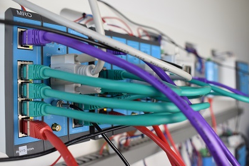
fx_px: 263
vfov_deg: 35.0
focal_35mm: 38
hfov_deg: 50.7
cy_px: 80
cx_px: 125
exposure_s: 1/125
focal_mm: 24
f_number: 5.6
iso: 800
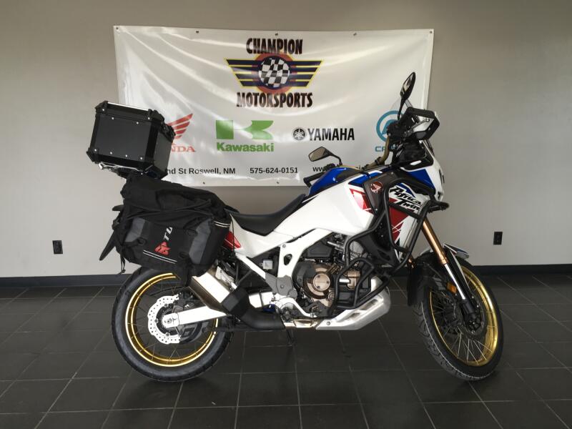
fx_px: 479
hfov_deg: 61.7
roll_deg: -0.3
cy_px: 214
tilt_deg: -11.6
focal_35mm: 29
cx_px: 286
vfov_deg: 48.2
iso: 32
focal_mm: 4.15
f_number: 2.2
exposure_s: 1/60
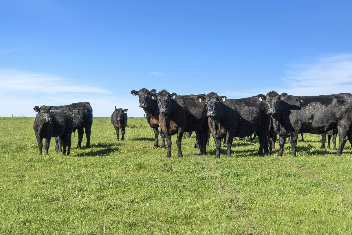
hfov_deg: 23.9
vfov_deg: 16.1
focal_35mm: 85
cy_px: 118
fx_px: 831
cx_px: 176
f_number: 8
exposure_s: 1/1000
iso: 800
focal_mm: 57
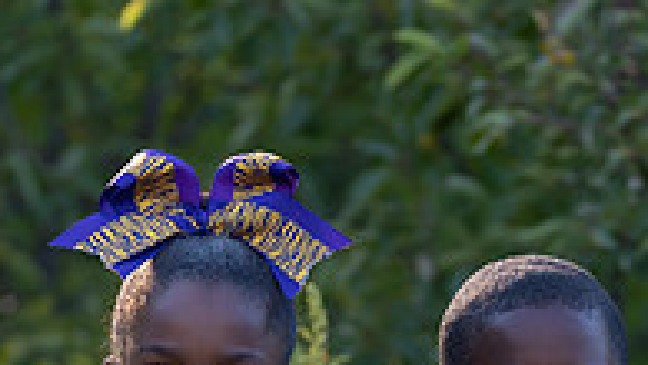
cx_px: 398
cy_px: 656
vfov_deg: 3.2
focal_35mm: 377
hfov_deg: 5.7
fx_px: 6482
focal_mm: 112
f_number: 2.8
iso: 125
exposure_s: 1/320
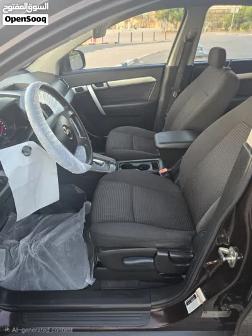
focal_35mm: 23
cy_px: 168
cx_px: 126
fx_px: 223
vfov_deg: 73.9
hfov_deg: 58.9
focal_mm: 6.3
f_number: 1.7
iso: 160
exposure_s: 1/101
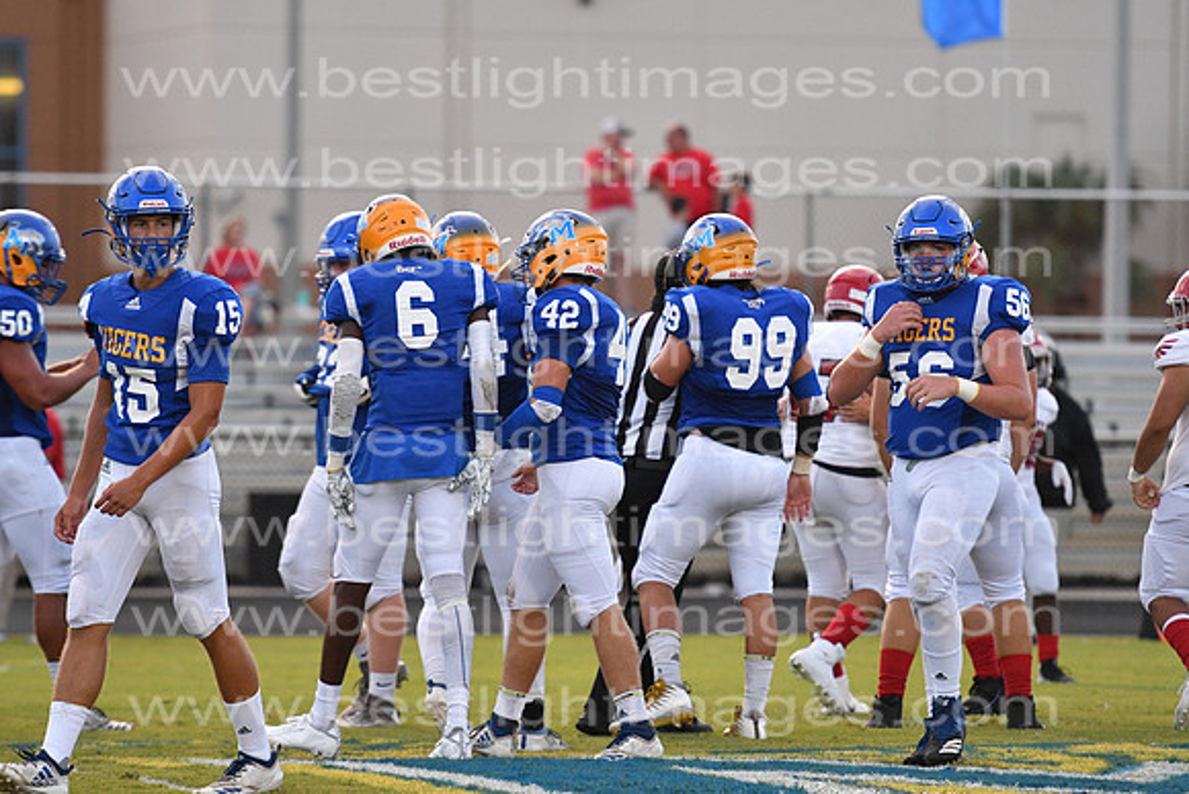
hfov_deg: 7.4
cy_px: 397
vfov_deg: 5.0
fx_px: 9167
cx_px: 594
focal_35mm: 278
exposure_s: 1/1000
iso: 1600
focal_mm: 185
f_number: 3.2
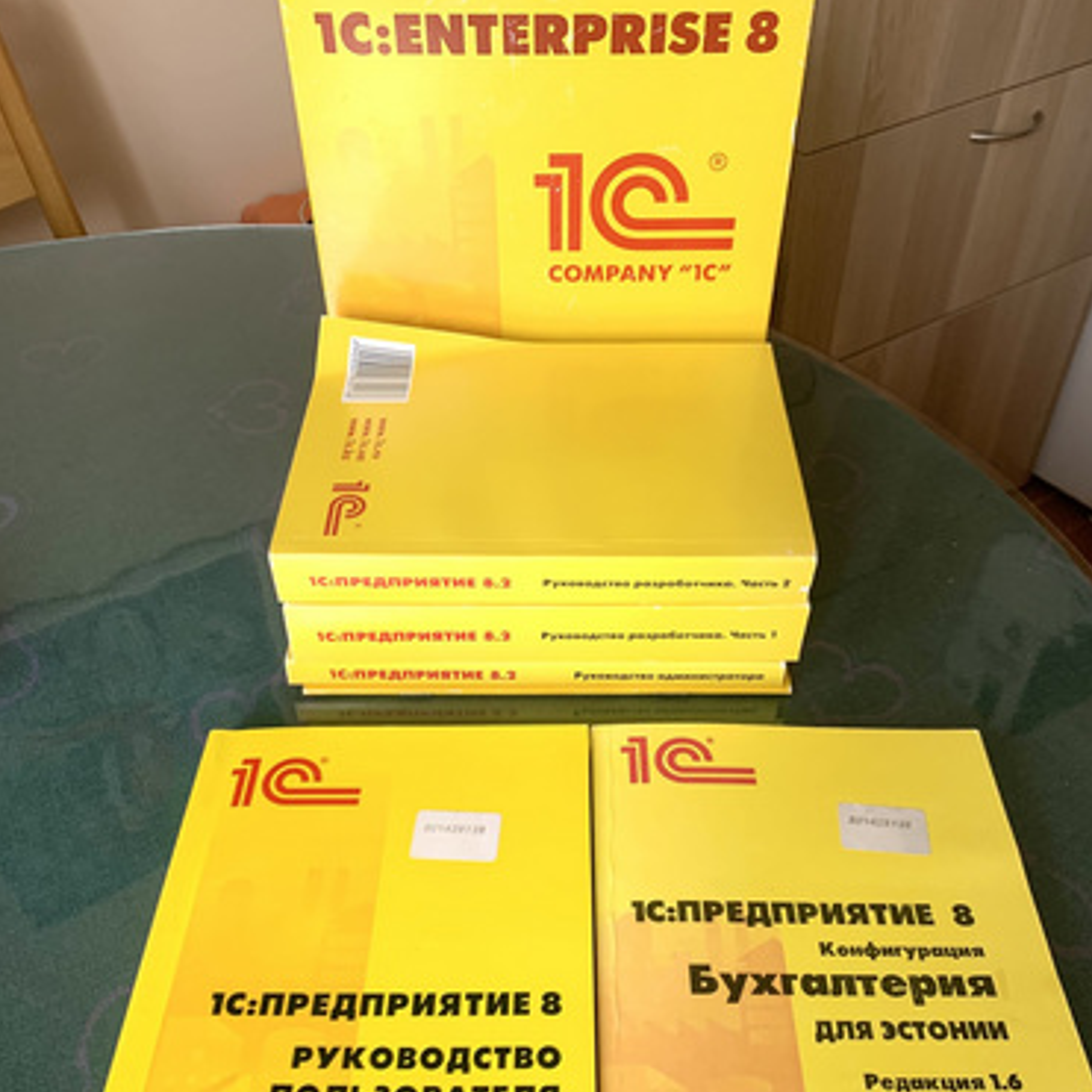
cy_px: 674
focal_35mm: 31
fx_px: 1106
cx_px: 543
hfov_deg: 52.5
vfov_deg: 52.0
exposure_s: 1/121
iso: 100
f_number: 1.8
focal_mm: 4.25
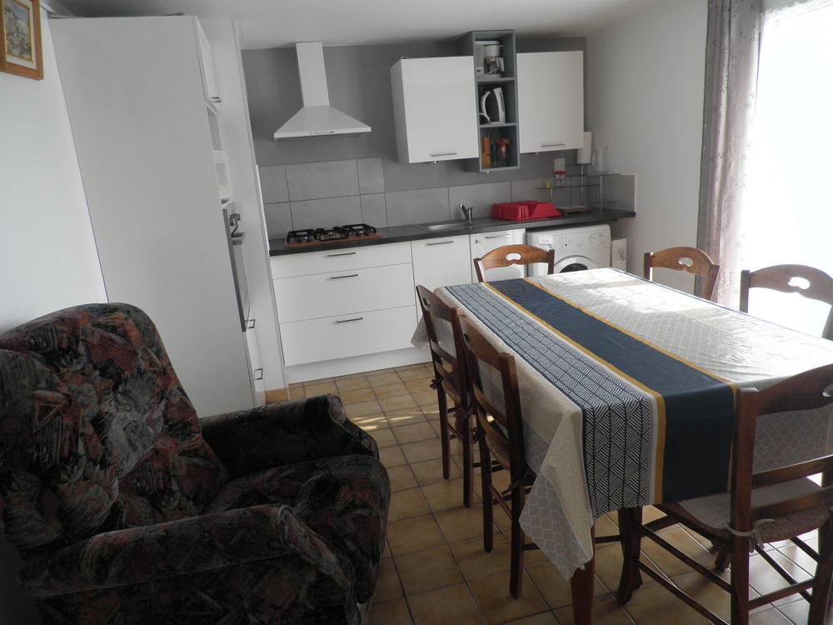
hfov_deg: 71.6
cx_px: 416
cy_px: 312
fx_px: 578
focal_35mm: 24
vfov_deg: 56.8
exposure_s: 1/30
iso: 64
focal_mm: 4.3
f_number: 3.3
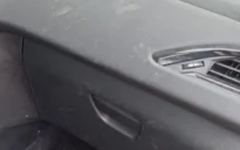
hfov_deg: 20.8
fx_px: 569
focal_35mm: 87
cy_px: 97
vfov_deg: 15.0
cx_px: -103
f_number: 2.2
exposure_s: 1/50
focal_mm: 3.46
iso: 120
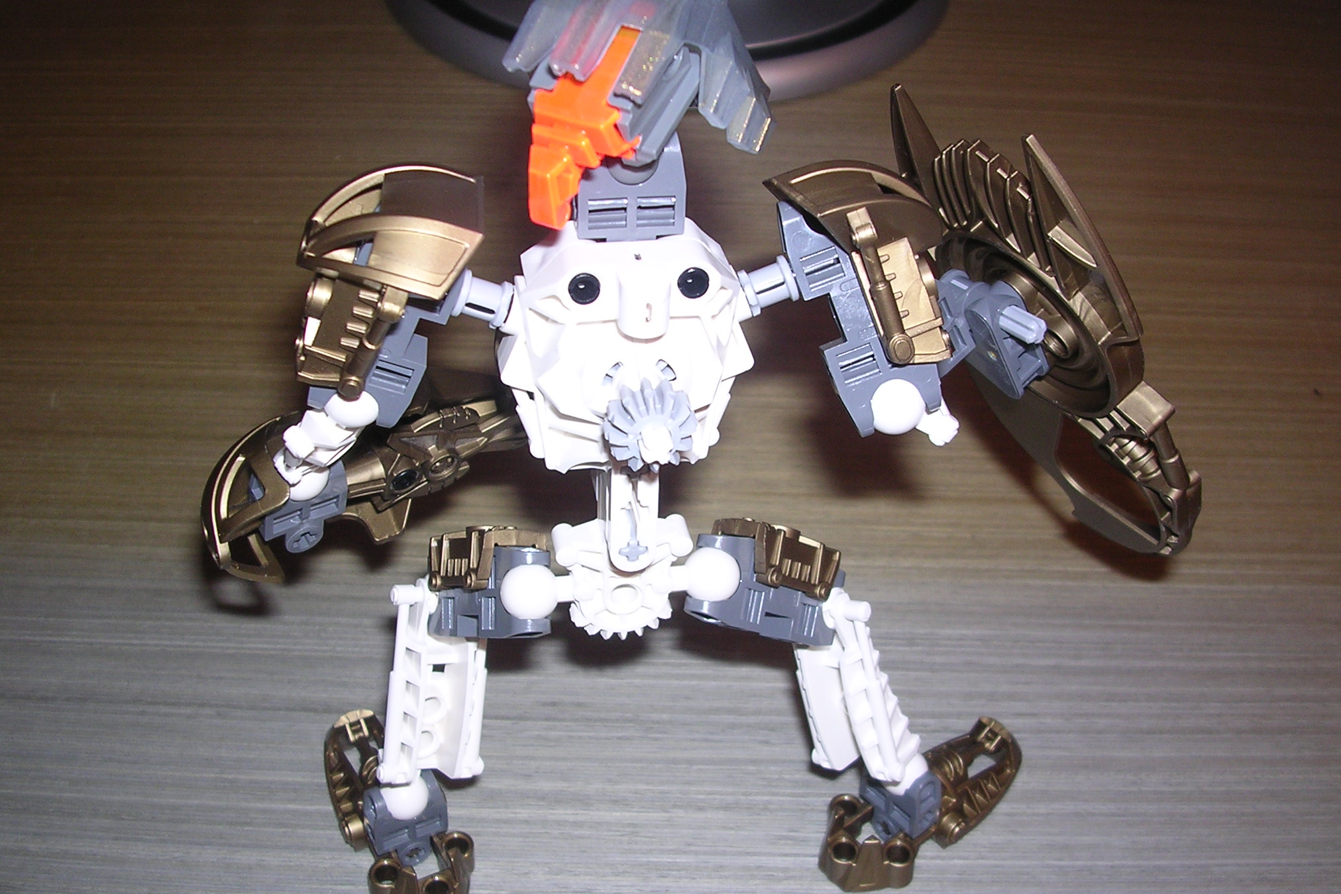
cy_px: 459
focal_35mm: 40
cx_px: 668
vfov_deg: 33.4
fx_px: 1490
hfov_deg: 48.5
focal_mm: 5.8
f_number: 2.8
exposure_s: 1/60.1
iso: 100
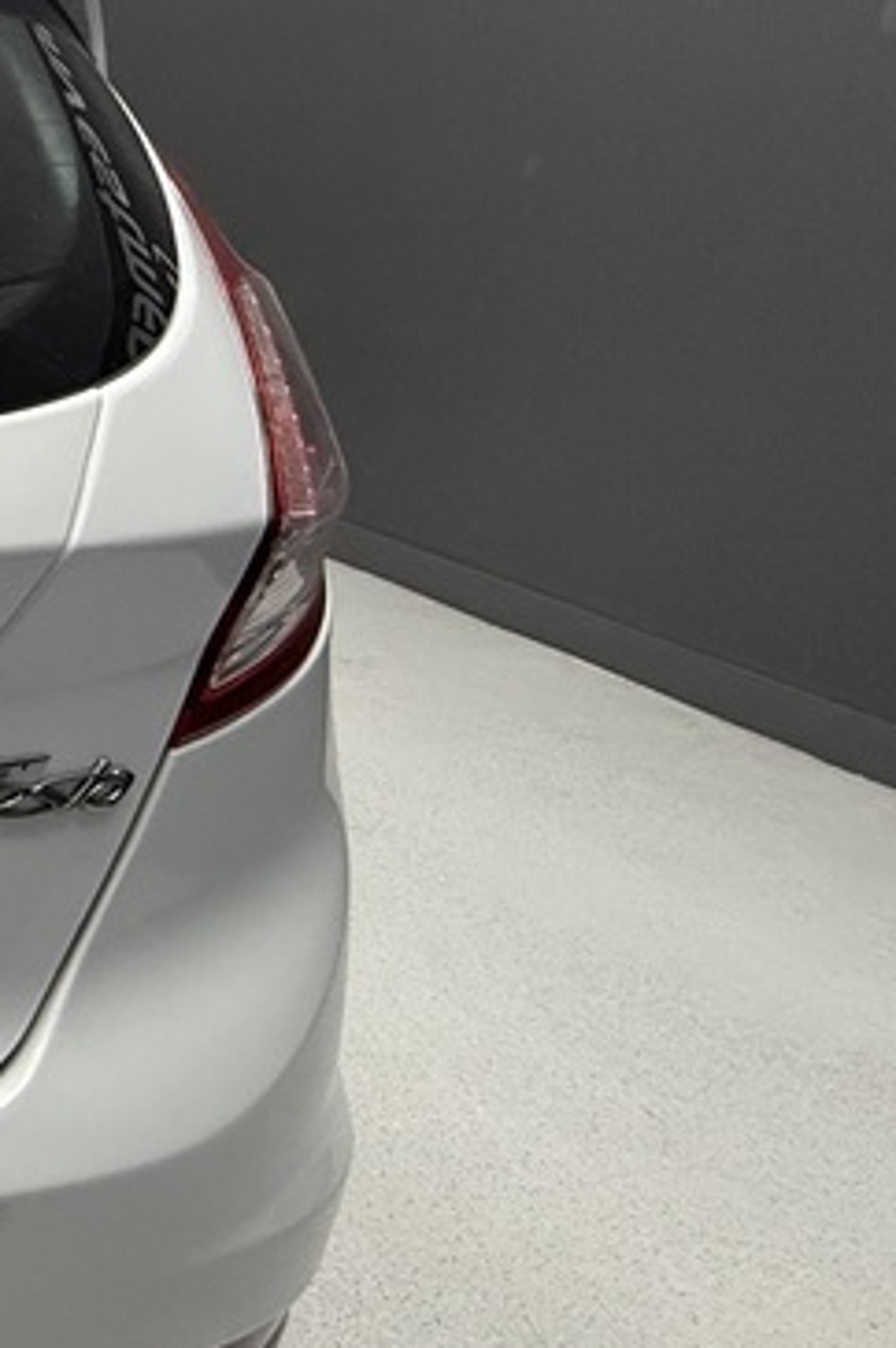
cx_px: -855
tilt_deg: -17.9
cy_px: 633
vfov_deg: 47.4
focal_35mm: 41
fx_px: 1533
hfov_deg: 19.6
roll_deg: +1.3
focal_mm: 2.22
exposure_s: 1/100
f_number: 2.2
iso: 250
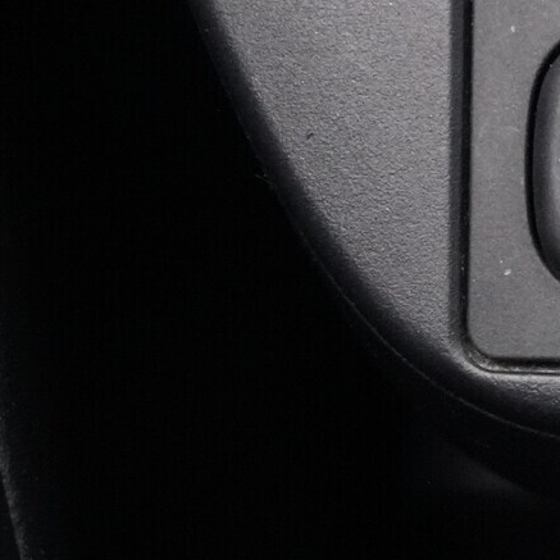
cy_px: 283
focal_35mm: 123
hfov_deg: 13.1
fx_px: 2251
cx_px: 933
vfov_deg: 14.2
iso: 6400
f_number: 4.5
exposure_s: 1/8
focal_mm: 26
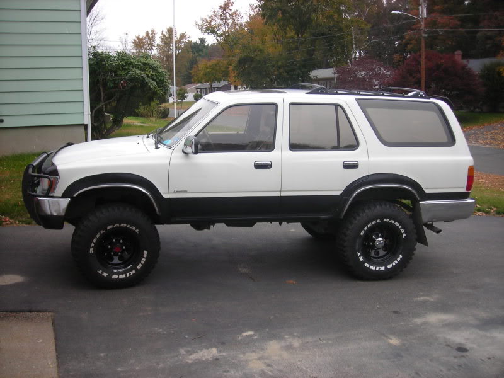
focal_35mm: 38
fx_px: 553
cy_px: 189
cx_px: 252
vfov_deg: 37.7
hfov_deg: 49.0
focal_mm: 6.3
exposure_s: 1/87.8
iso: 50
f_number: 3.2
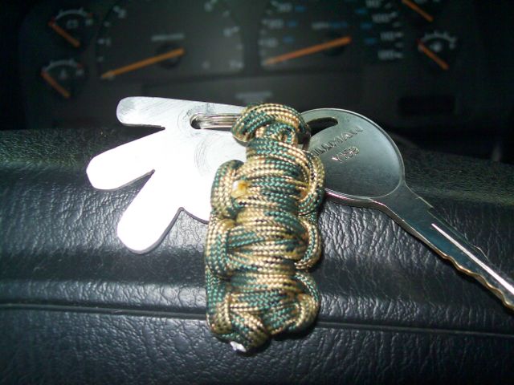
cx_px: 257
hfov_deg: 51.4
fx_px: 535
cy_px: 192
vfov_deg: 39.7
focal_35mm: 36
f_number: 2.7
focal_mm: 6
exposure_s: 1/64
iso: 80
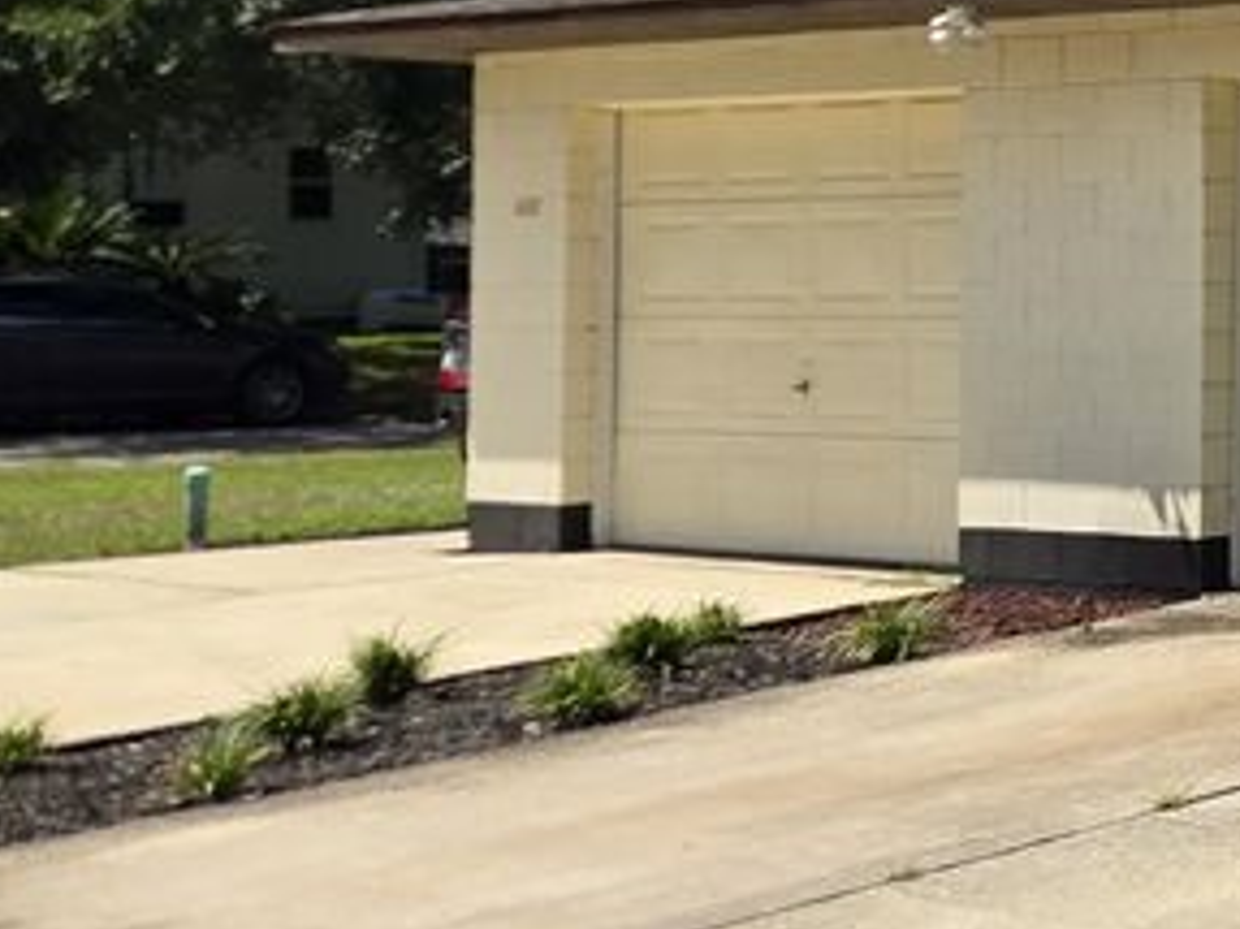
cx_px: 2169
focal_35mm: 82
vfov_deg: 17.8
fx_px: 2936
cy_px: 138
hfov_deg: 18.9
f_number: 1.8
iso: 25
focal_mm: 5.4
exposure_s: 1/2010
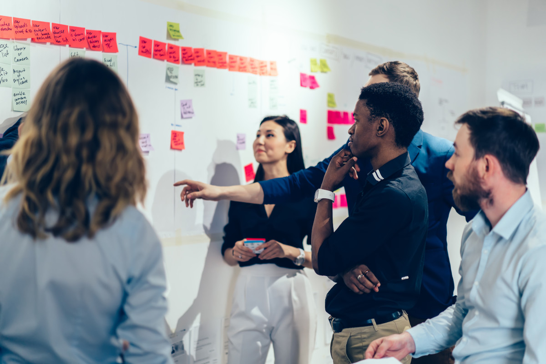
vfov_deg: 24.6
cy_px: 182
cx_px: 273
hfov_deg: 36.2
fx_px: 834
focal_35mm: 55
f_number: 1.8
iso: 400
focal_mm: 55
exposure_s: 1/250
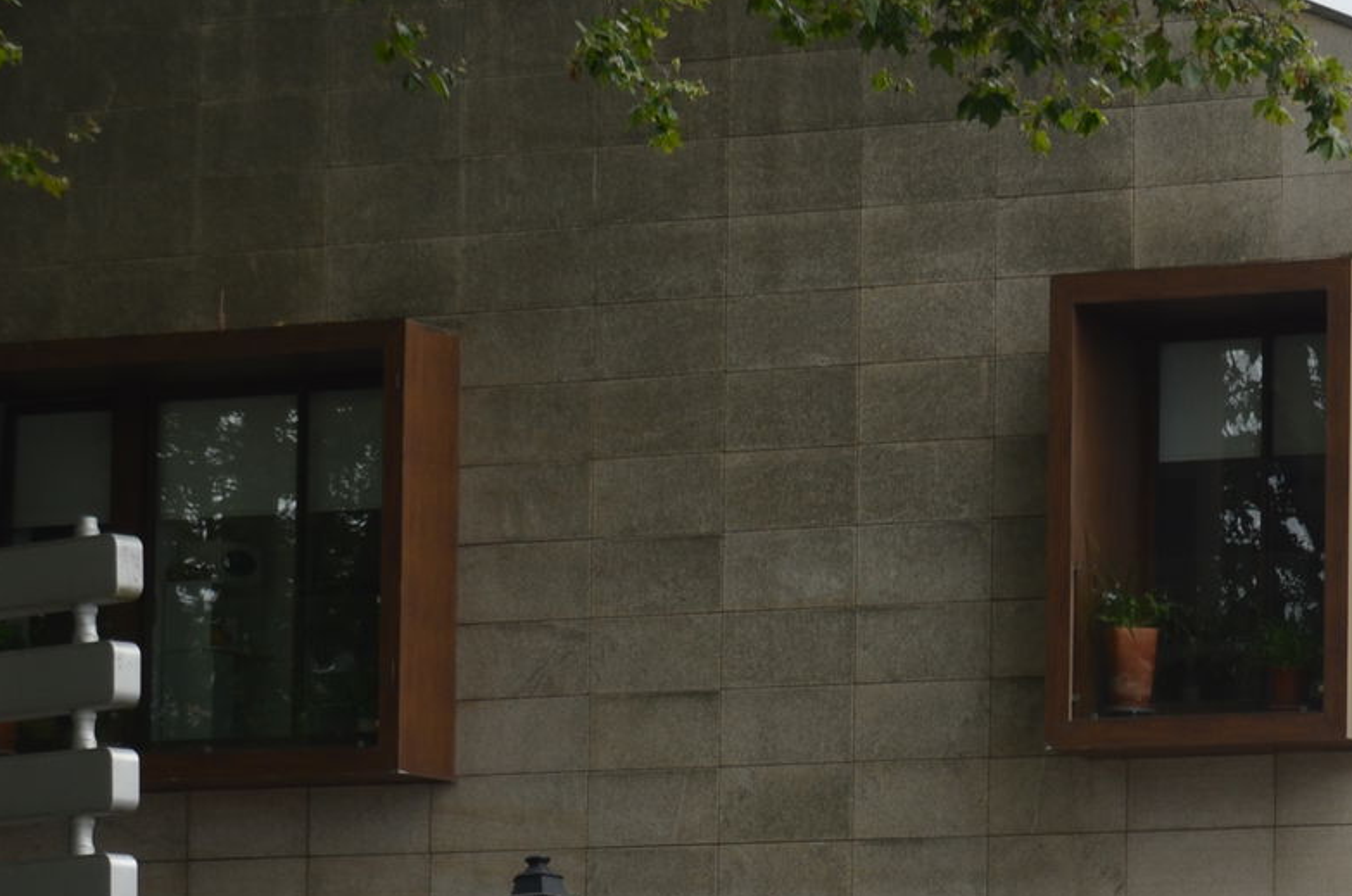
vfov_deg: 6.7
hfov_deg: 10.1
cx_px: 1570
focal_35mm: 202
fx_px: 7581
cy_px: 955
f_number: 8
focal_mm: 55
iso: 200
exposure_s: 1/250
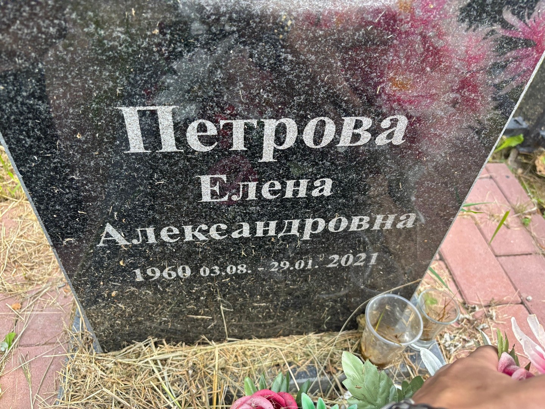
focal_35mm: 26
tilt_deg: -46.9
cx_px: 272
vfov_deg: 53.1
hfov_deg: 67.3
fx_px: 409
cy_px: 204
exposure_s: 1/281
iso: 50
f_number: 1.6
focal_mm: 5.96
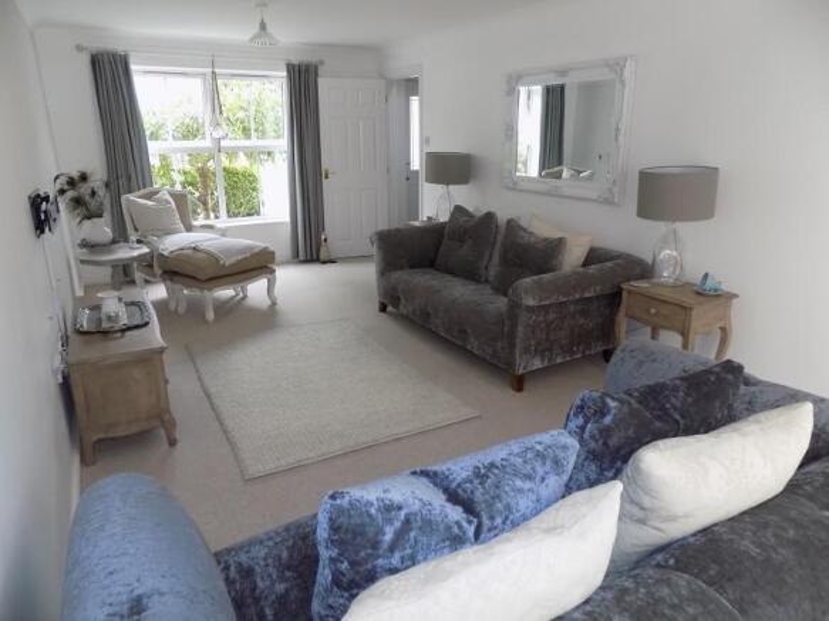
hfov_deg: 73.9
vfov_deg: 58.9
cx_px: 414
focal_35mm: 23
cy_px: 310
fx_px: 551
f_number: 3.1
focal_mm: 4
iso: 180
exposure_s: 1/30
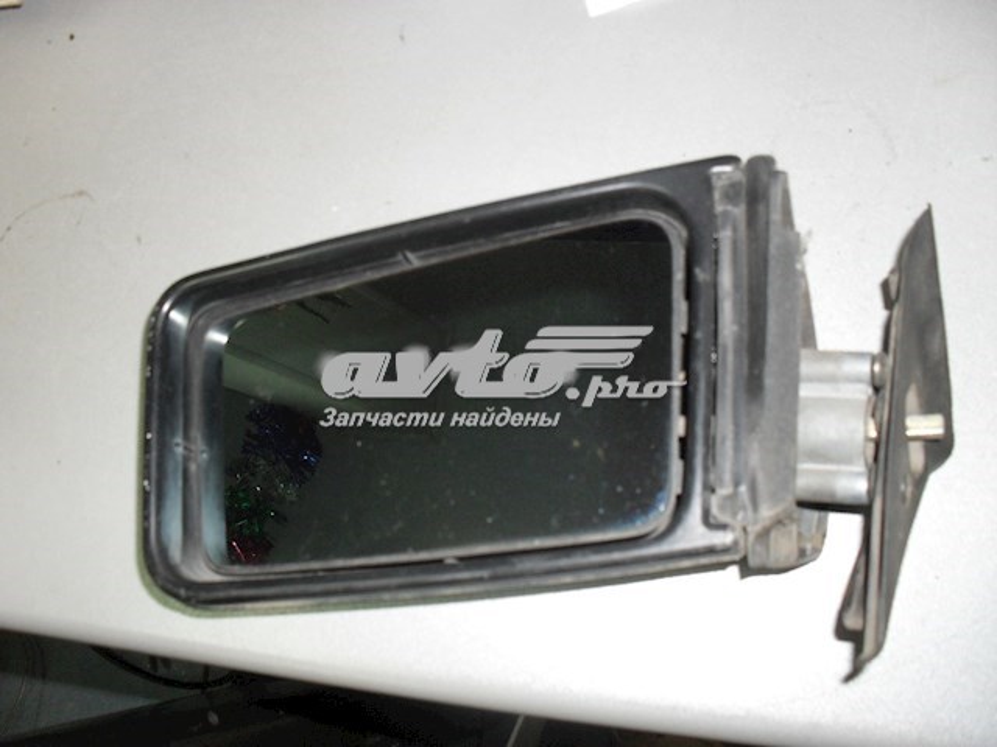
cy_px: 374
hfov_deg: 52.6
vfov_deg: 40.7
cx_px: 498
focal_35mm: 35
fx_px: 1008
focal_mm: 6.3
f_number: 3.2
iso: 200
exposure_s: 1/45
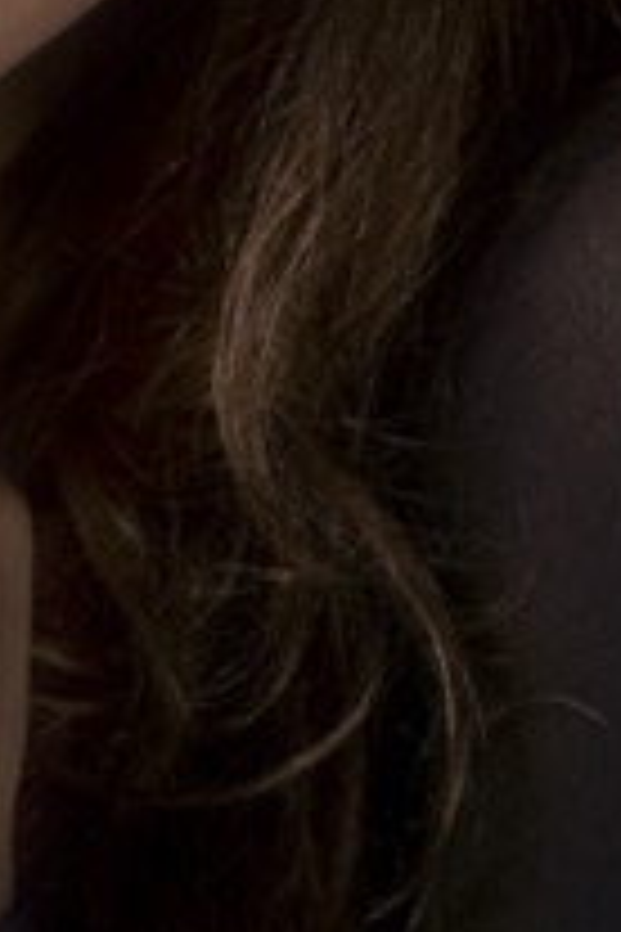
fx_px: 9559
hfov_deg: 3.7
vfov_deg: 5.5
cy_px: -288
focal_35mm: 369
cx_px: -79
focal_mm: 85
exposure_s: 1/320
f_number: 16
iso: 100
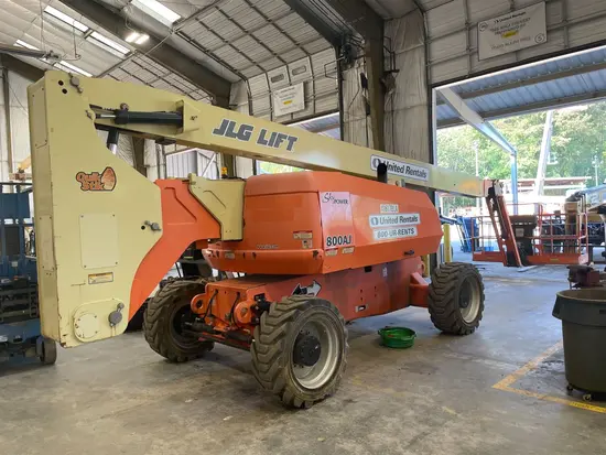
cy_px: 228
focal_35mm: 26
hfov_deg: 67.3
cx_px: 303
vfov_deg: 53.1
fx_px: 455
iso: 80
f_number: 1.6
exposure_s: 1/120
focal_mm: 4.2
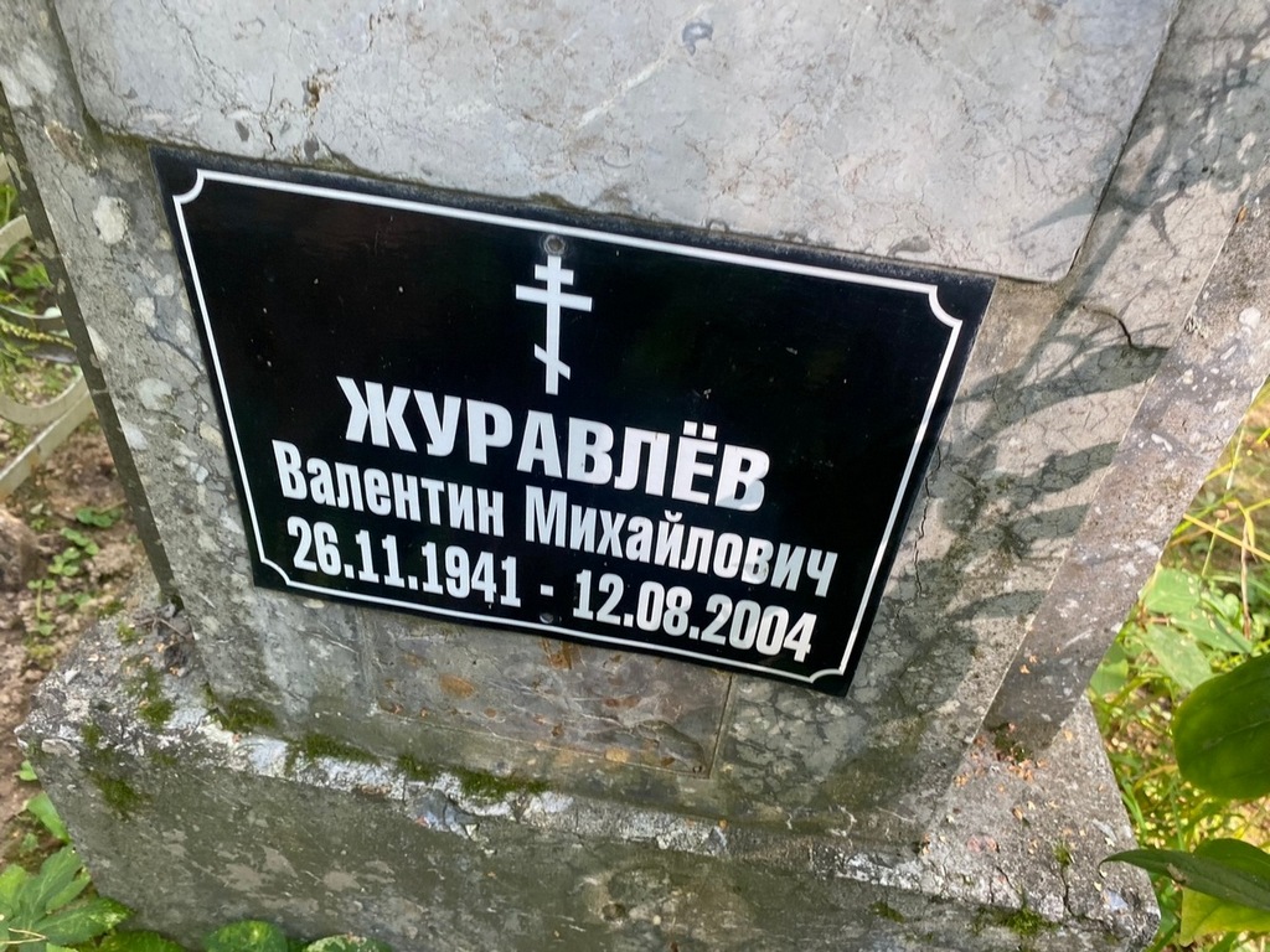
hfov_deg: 67.3
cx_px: 635
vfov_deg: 53.1
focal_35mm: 26
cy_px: 476
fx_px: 954
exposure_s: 1/121
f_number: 1.8
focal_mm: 4.25
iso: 125
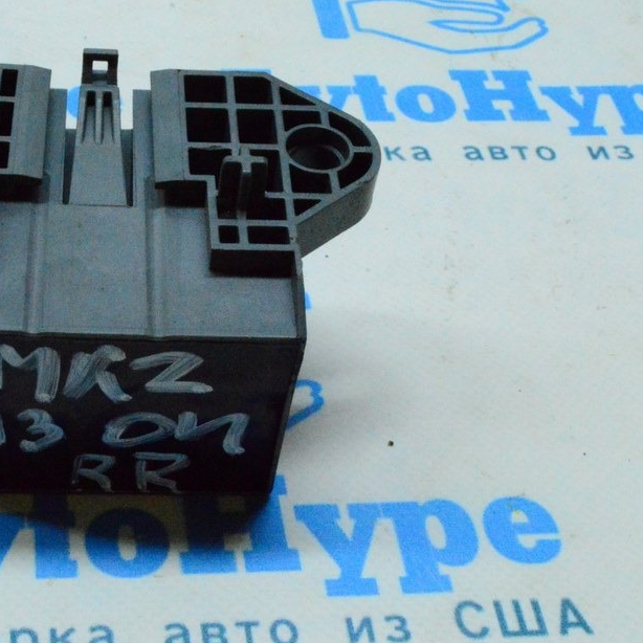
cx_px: 113
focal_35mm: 68
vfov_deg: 25.4
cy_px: 314
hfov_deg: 24.9
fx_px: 1429
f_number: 29
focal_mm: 32
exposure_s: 1/60
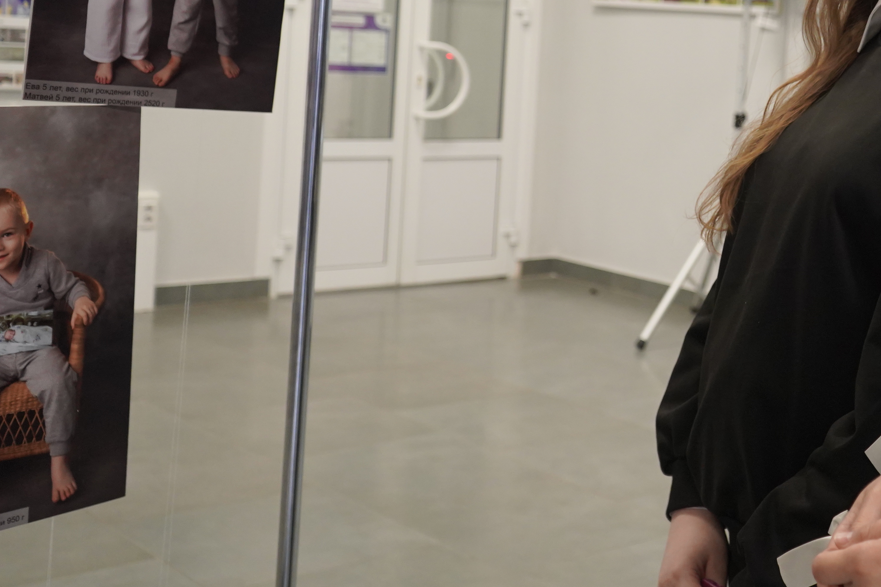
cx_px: 812
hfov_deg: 31.6
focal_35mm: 60
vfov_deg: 22.2
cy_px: 92
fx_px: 1468
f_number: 4
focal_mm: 31
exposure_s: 1/160
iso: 2000
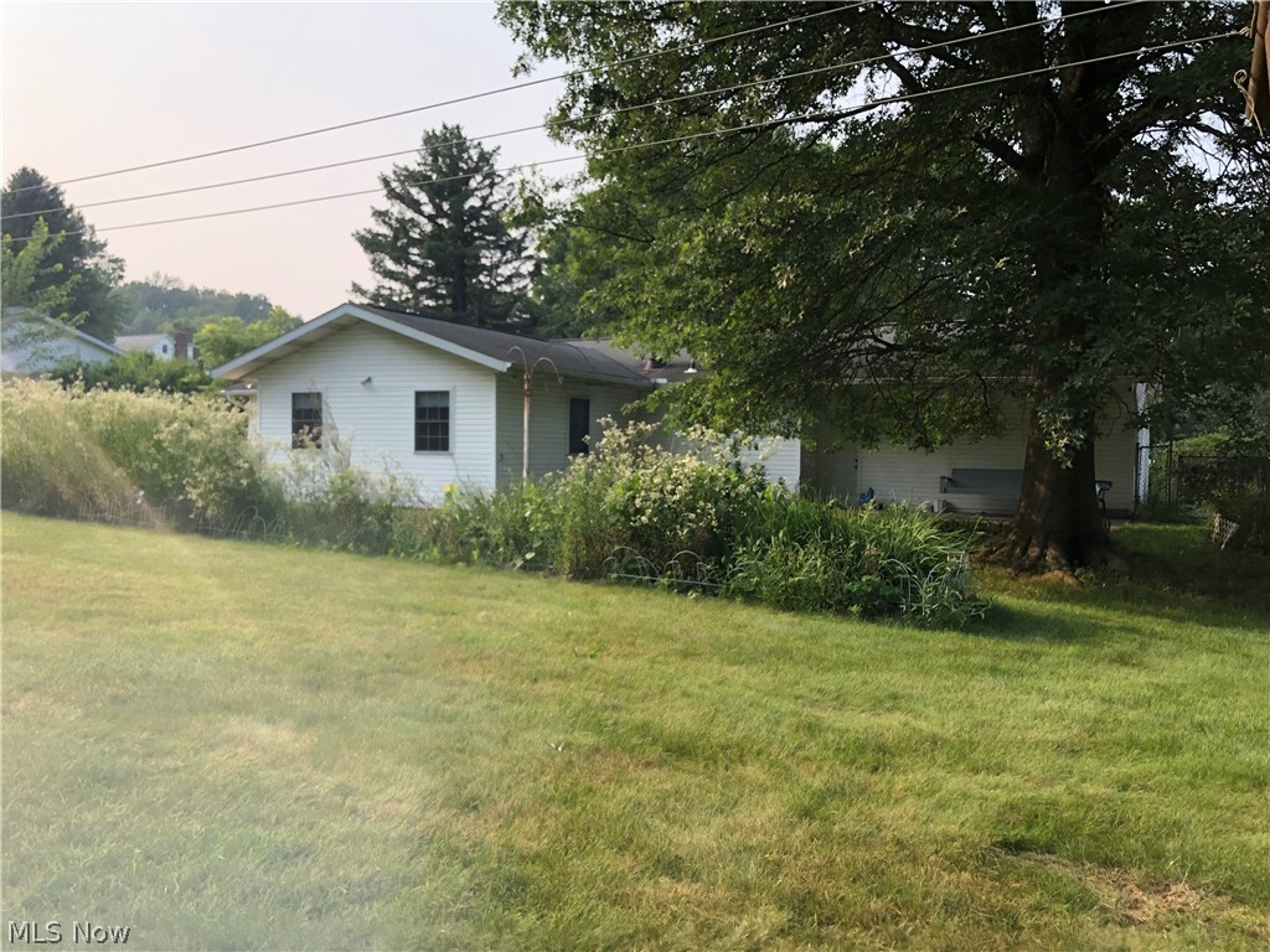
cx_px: 635
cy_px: 476
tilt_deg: -2.0
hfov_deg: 63.4
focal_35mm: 28
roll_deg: -1.1
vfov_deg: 49.7
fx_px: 1027
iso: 20
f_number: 1.8
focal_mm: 4
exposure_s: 1/787
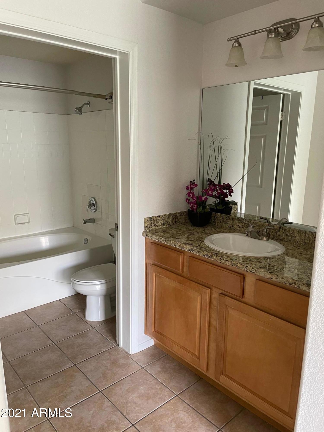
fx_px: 324
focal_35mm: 26
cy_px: 216
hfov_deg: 53.1
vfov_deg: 67.3
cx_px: 162
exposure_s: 1/60
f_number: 1.6
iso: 160
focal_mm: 4.2
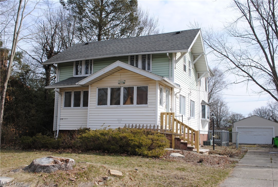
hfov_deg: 53.0
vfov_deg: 37.0
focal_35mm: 36
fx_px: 279
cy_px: 94
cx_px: 139
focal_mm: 24
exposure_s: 1/250
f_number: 8
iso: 100
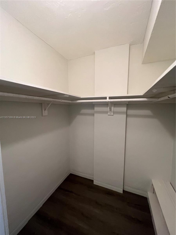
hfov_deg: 89.9
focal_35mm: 13
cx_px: 88
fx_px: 88
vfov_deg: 106.2
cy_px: 118
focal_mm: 1.57
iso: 200
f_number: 1.8
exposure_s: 1/120
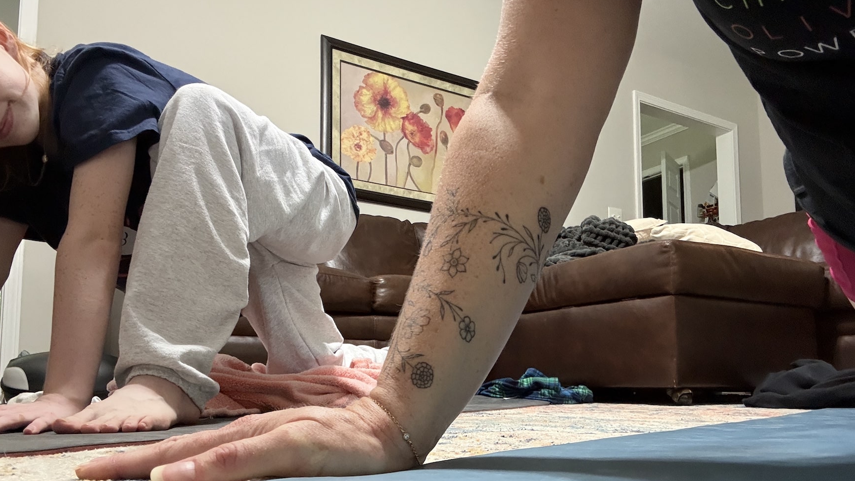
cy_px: 324
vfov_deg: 39.7
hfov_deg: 66.1
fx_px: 657
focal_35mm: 29
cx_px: 434
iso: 400
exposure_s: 1/30
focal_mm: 2.69
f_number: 1.9
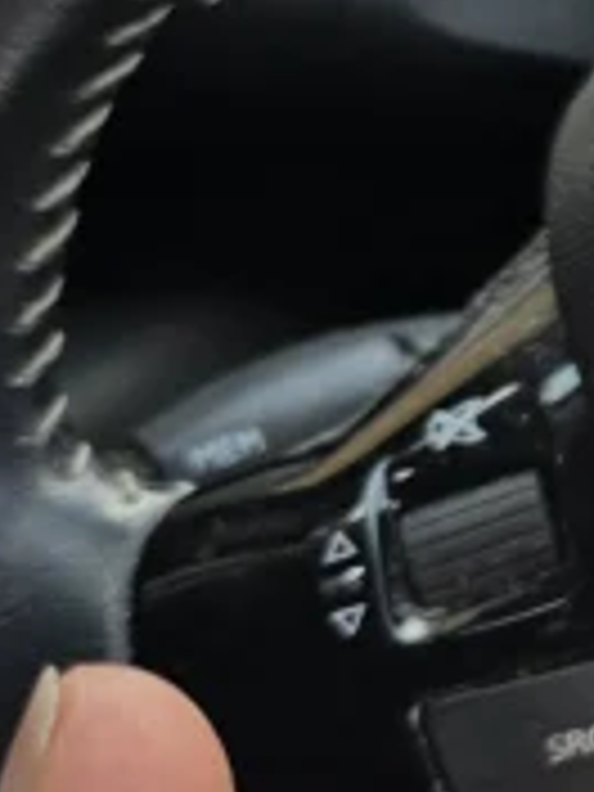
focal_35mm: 134
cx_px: 1562
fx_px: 3066
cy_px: 36
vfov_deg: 14.5
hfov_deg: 9.5
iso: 20
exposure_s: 1/180
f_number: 1.7
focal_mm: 6.3
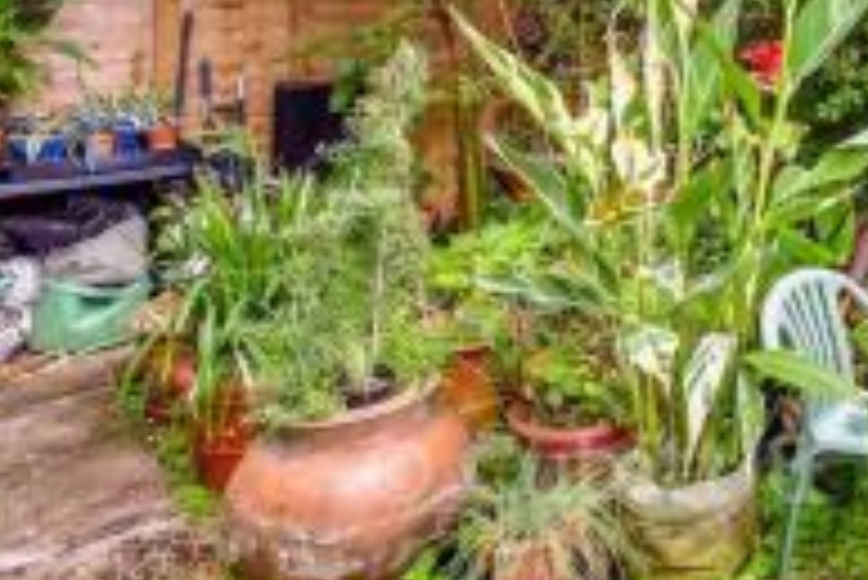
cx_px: 1061
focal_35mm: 37
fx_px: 893
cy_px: -20
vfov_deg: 32.6
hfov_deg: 37.7
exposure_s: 1/80
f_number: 8
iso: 400
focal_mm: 10
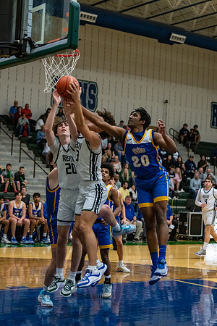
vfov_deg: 28.8
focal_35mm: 70
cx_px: 108
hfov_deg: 19.5
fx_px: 633
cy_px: 163
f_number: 2.8
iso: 4000
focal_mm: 70
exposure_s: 1/1000
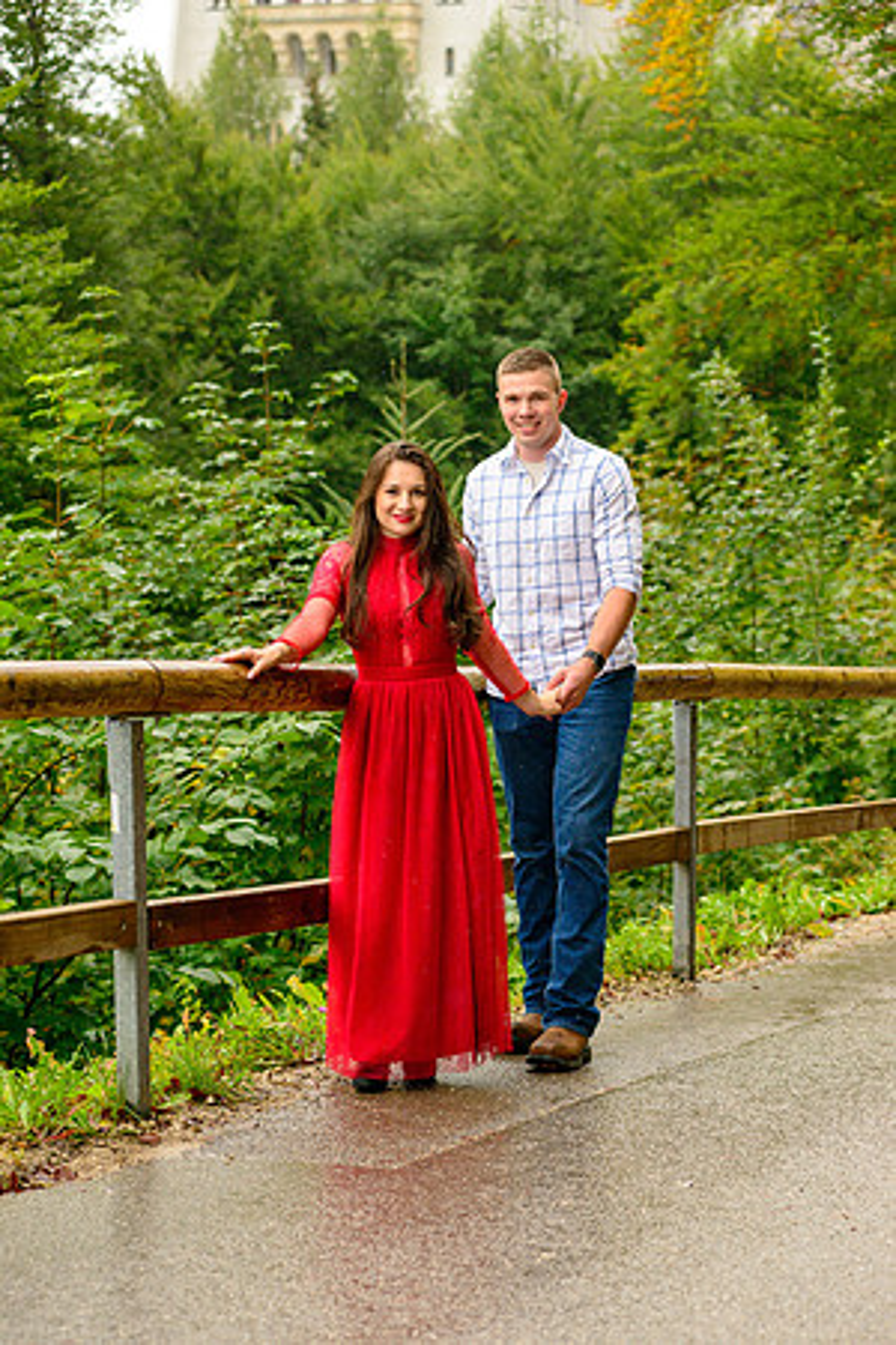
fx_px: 2986
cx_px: 448
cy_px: 672
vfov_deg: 25.4
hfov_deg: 17.1
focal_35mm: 80
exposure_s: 1/1250
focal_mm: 80
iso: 800
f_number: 4.5
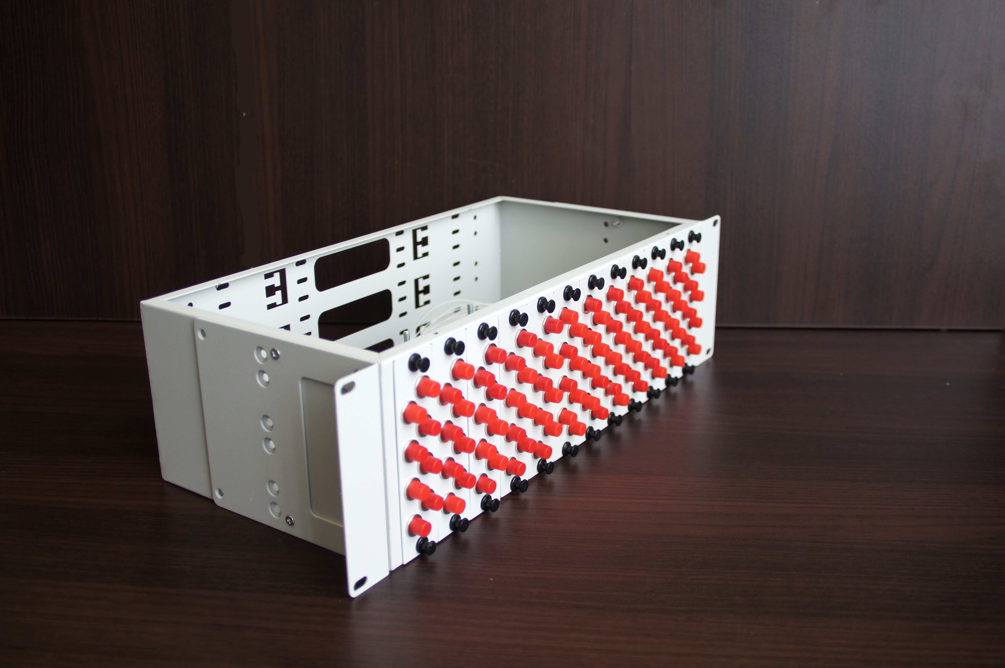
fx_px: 1004
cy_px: 334
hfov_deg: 53.2
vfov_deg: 36.8
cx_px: 502
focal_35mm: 36
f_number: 3.5
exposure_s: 1/40
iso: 125
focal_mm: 24
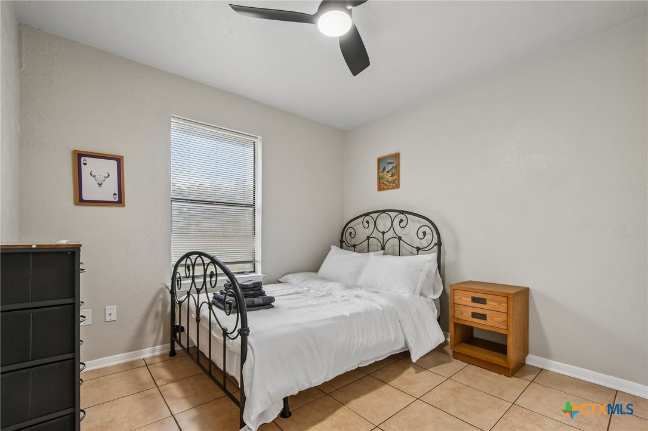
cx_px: 324
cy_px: 216
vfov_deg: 77.3
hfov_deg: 100.4
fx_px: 270
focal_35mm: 15
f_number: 8
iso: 400
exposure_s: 1/80
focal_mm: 10
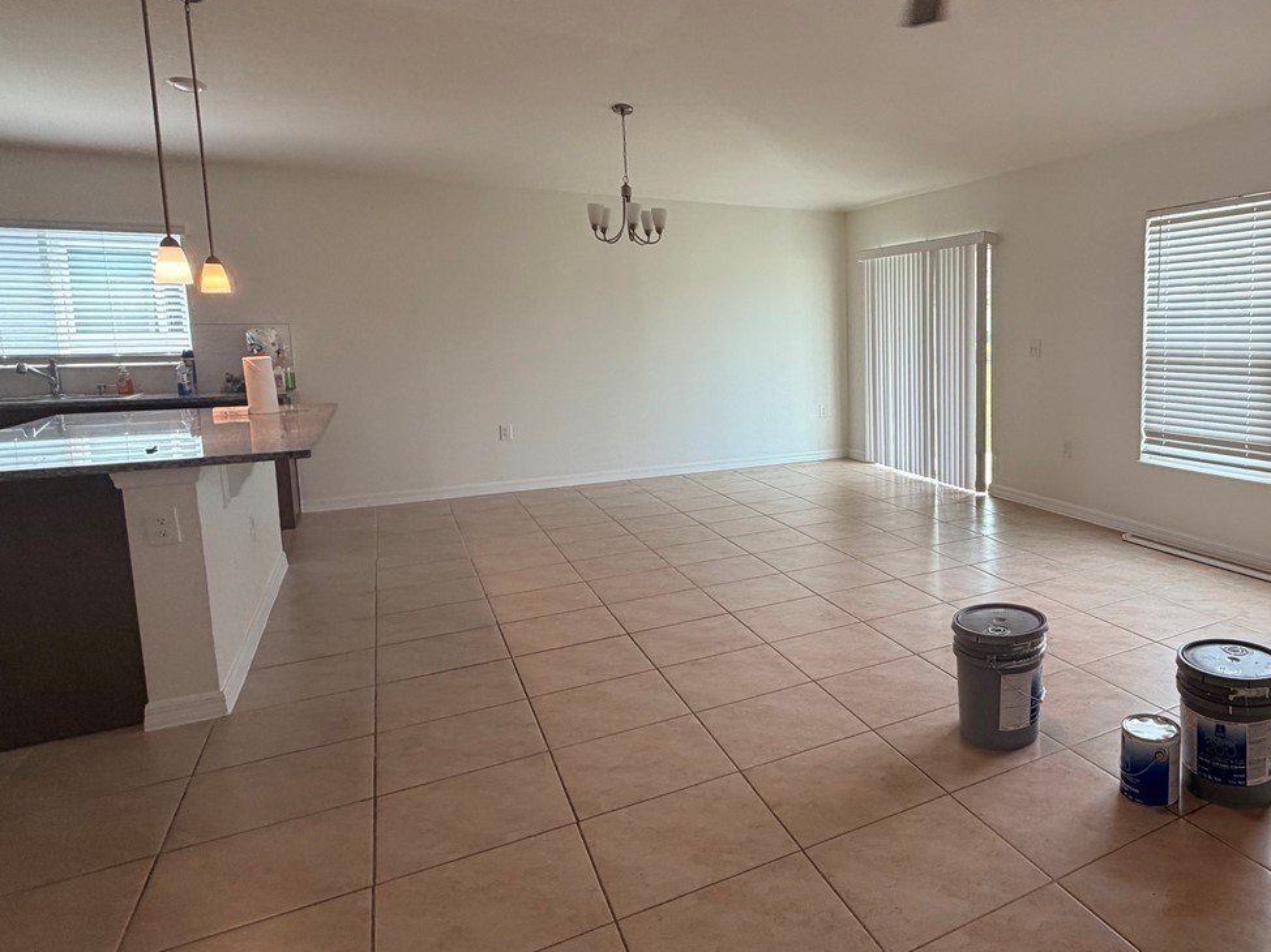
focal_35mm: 23
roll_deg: +0.1
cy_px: 421
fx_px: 844
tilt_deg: -7.0
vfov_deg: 58.7
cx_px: 950
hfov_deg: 69.2
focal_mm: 2.22
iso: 160
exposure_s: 1/120
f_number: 2.2
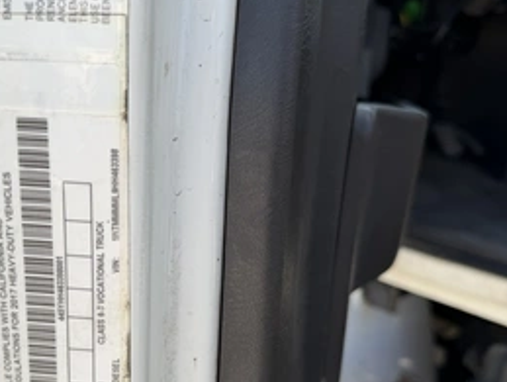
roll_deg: -3.1
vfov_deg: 38.5
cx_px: 209
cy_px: 237
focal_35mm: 37
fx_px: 543
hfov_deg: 49.8
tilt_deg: -15.1
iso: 80
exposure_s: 1/1337
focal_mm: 6.76
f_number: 1.78
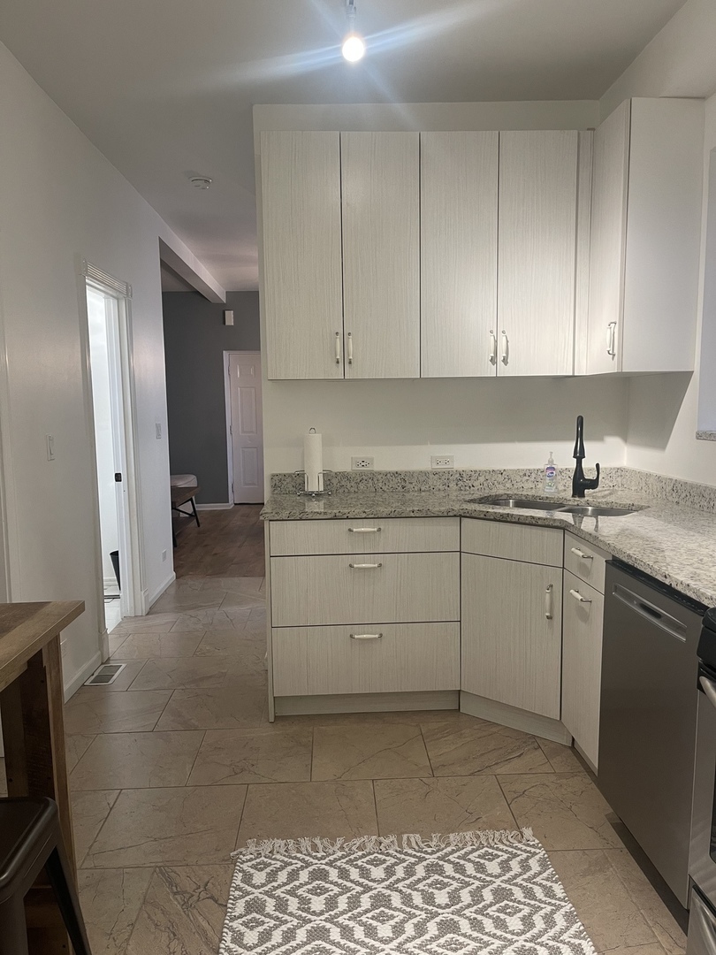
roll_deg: +1.5
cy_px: 478
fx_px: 717
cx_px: 358
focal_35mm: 26
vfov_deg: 67.3
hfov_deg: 53.1
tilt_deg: -6.9
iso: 100
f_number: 1.6
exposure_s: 1/60
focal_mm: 5.1
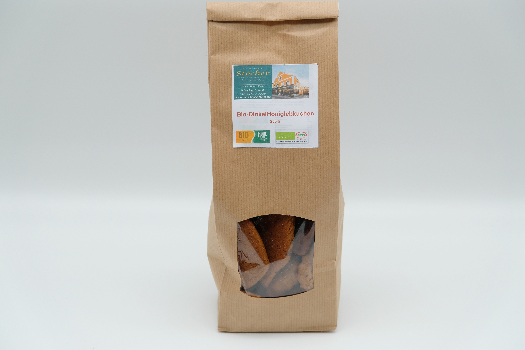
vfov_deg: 21.9
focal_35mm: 62
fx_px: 904
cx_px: 264
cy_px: 174
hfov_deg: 32.4
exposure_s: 1/150
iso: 200
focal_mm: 40.7
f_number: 4
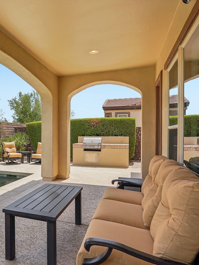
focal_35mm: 26
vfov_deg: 67.8
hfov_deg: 50.8
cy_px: 135
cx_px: 45
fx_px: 197
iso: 400
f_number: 8
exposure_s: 1/1000
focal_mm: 17.5
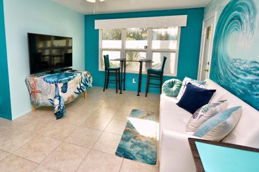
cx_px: 107
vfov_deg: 64.0
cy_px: 70
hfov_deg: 86.1
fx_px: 137
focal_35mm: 19
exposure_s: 1/50
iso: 100
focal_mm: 10
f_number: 5
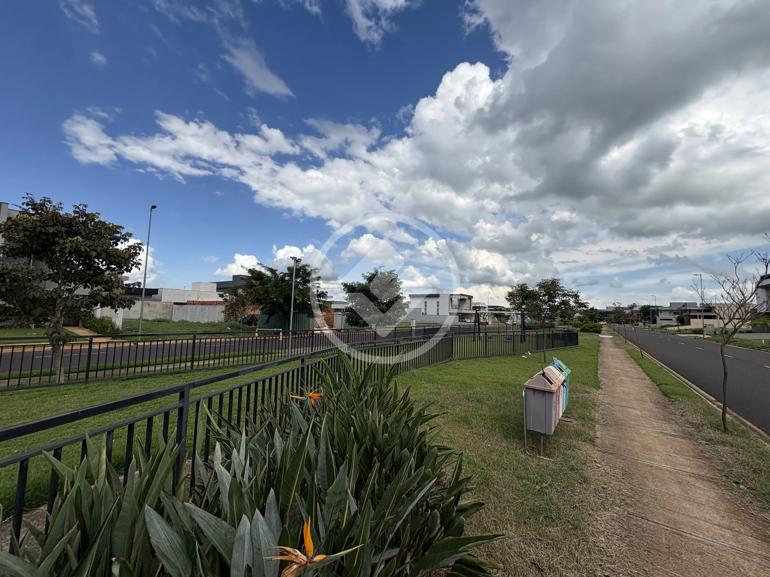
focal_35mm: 14
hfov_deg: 102.1
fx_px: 311
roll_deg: -1.3
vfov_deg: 85.7
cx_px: 385
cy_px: 288
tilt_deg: +7.0
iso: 50
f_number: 2.2
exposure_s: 1/3247
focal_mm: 2.22
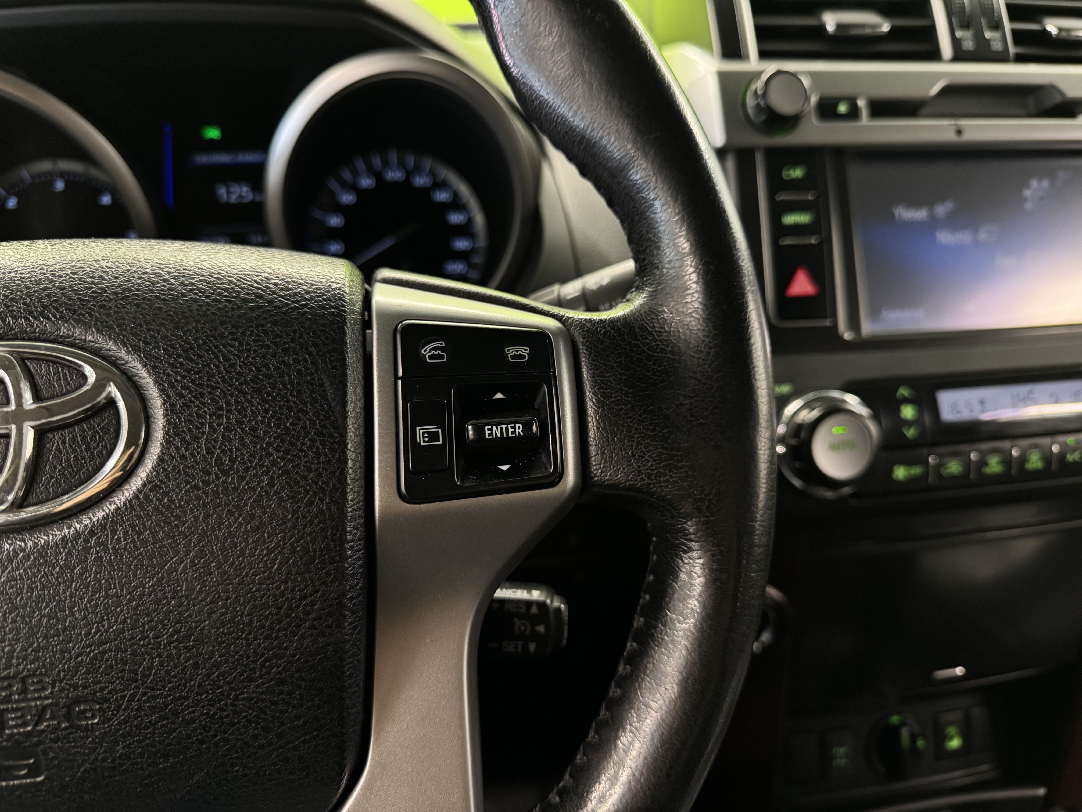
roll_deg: +0.0
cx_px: 541
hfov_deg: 71.6
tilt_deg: -26.9
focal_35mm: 24
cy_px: 406
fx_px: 750
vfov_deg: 56.8
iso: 500
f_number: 1.78
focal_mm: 6.76
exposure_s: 1/50
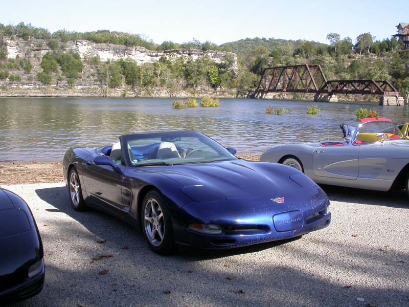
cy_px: 154
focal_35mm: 38
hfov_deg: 49.0
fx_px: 449
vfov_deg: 37.7
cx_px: 204
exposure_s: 1/218
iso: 100
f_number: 6
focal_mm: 7.85
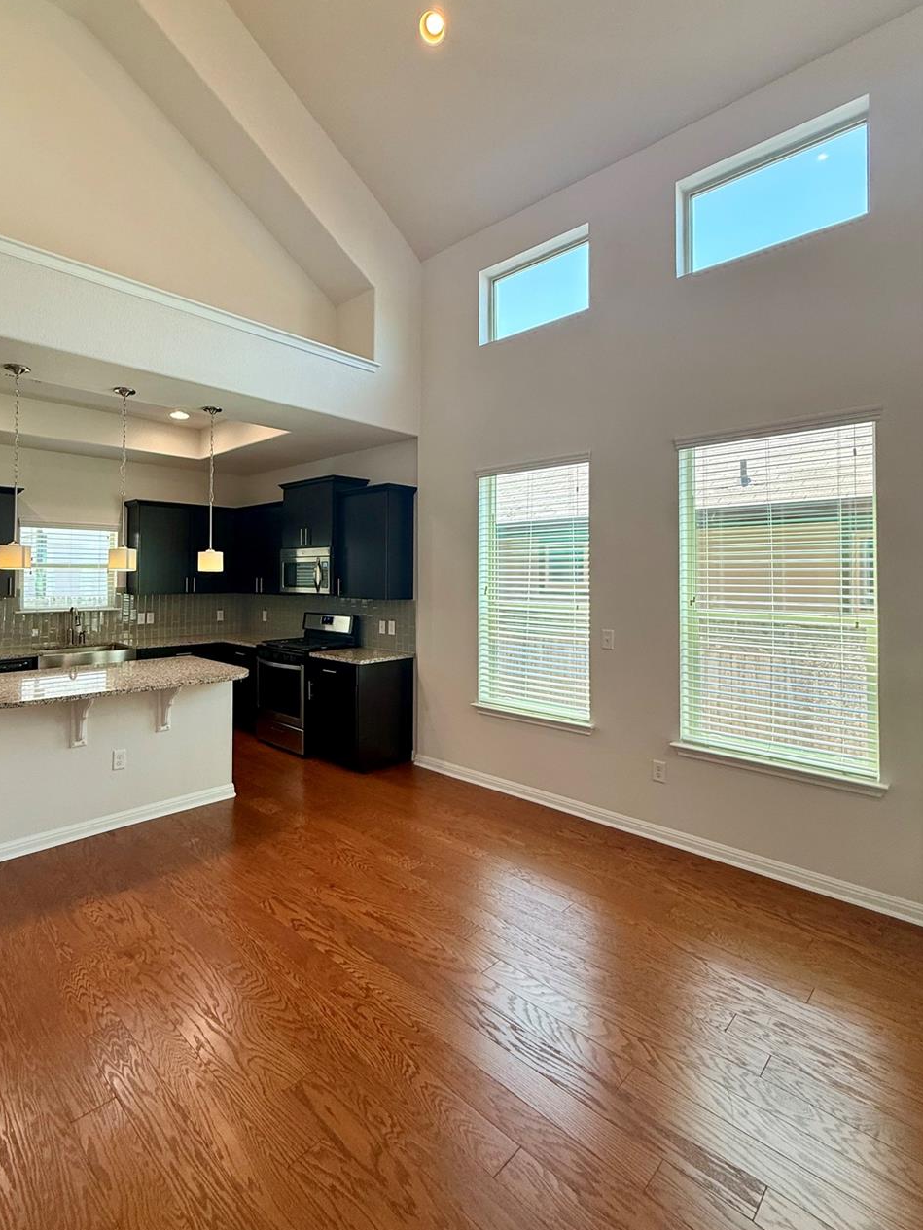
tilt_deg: +1.5
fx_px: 604
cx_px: 367
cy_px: 568
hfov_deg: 73.9
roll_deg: -0.9
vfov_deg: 90.9
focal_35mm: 17
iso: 160
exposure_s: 1/120
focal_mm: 2.22
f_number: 2.2
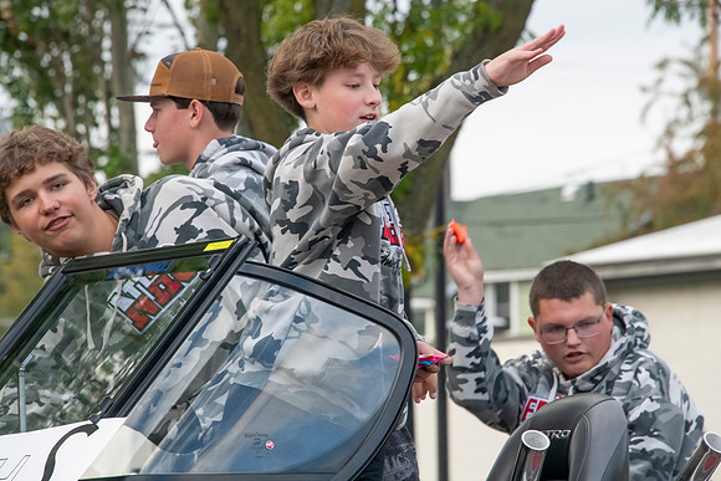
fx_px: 6009
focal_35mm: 300
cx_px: 360
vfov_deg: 4.6
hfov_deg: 6.9
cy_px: 240
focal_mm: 300
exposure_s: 1/500
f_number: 11
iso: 3200
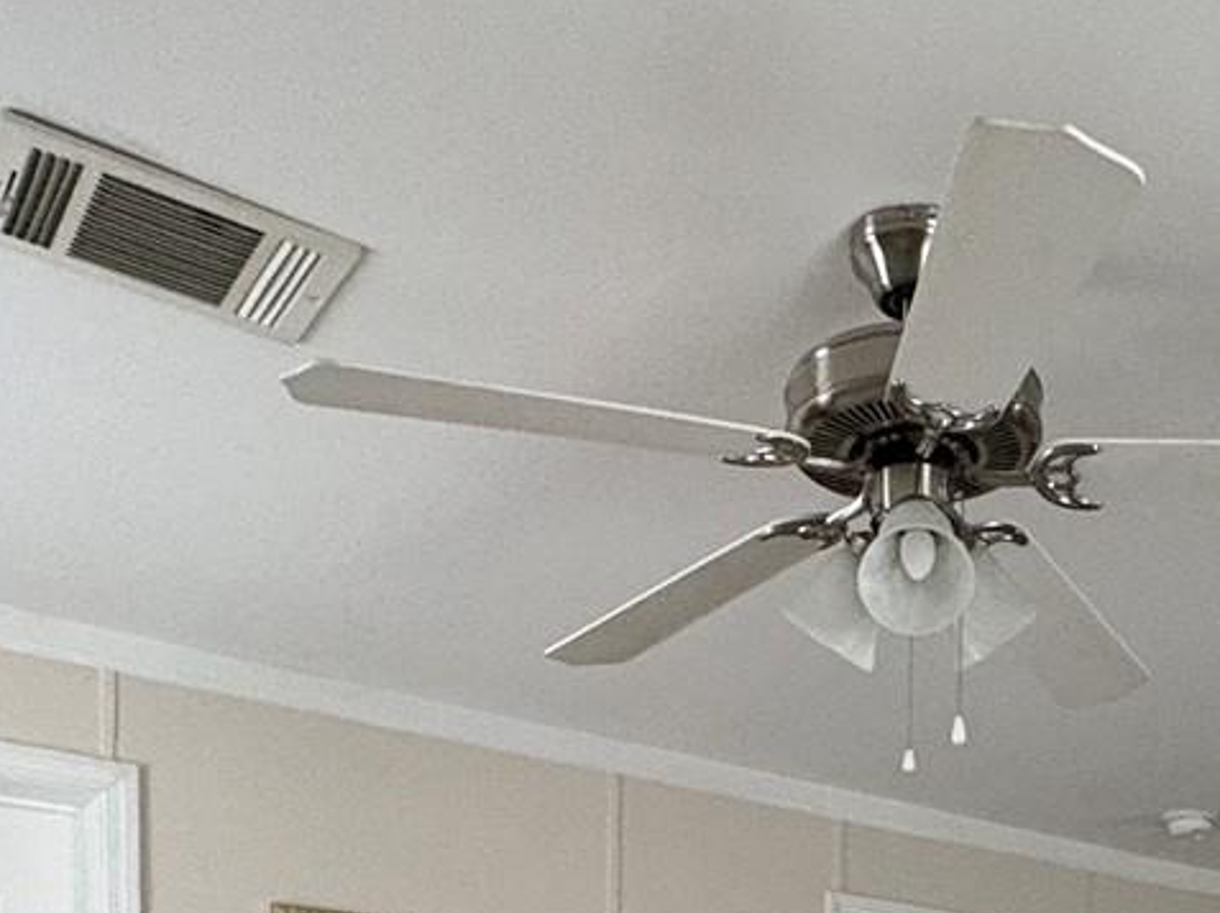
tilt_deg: -3.1
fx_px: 1655
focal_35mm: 47
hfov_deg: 39.4
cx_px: 913
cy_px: 1340
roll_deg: -0.6
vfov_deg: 24.5
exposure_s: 1/60
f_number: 2.2
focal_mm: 2.22
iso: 640
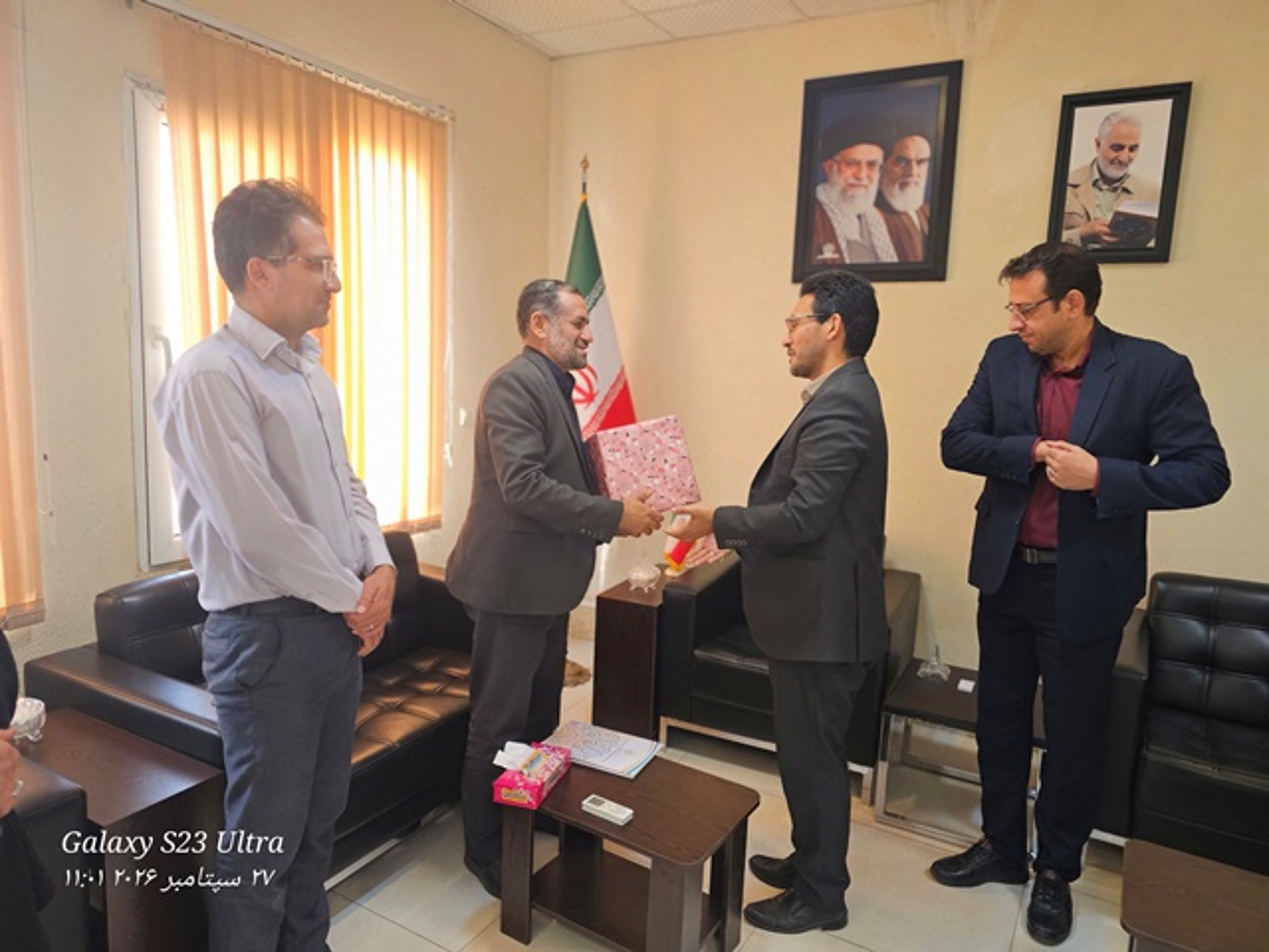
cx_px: 634
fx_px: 843
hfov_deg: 73.9
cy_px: 476
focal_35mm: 23
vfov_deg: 58.9
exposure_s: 1/100
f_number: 1.7
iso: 320
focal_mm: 6.3
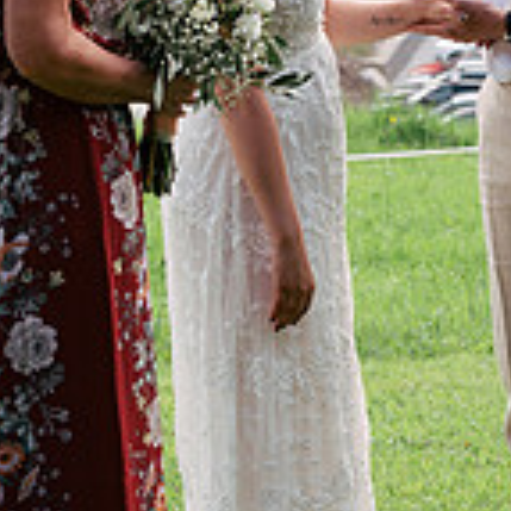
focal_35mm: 242
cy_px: 150
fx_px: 4042
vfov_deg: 7.2
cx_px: 500
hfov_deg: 7.2
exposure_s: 1/250
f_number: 7.1
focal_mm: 70
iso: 500
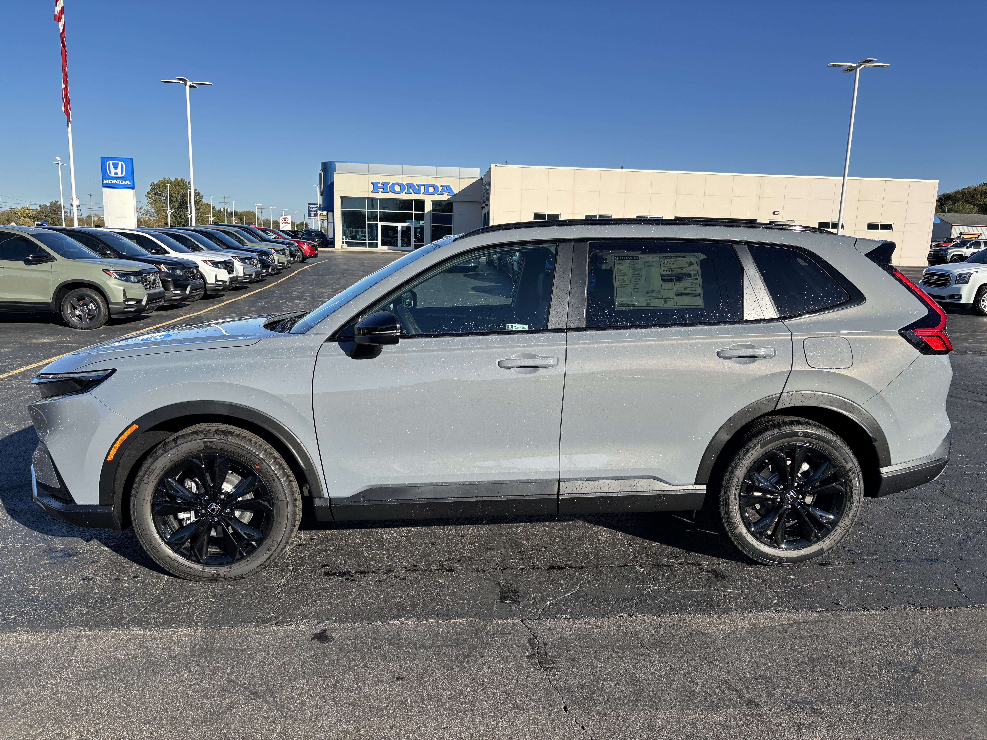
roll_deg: -1.9
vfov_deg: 53.1
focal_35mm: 26
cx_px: 494
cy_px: 370
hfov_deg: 67.3
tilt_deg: -10.7
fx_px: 741
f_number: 1.6
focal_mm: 5.96
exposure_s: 1/2778
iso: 50
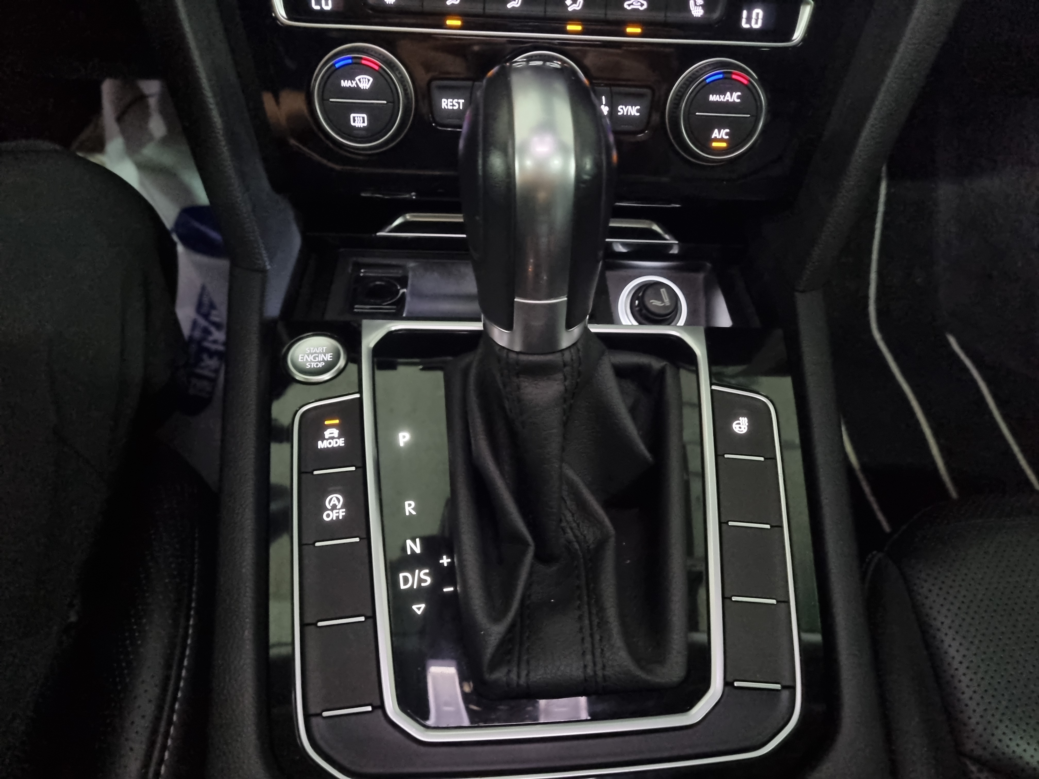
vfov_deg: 53.1
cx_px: 520
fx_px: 780
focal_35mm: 26
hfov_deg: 67.3
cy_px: 390
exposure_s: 1/10
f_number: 1.8
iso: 1250
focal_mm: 5.4
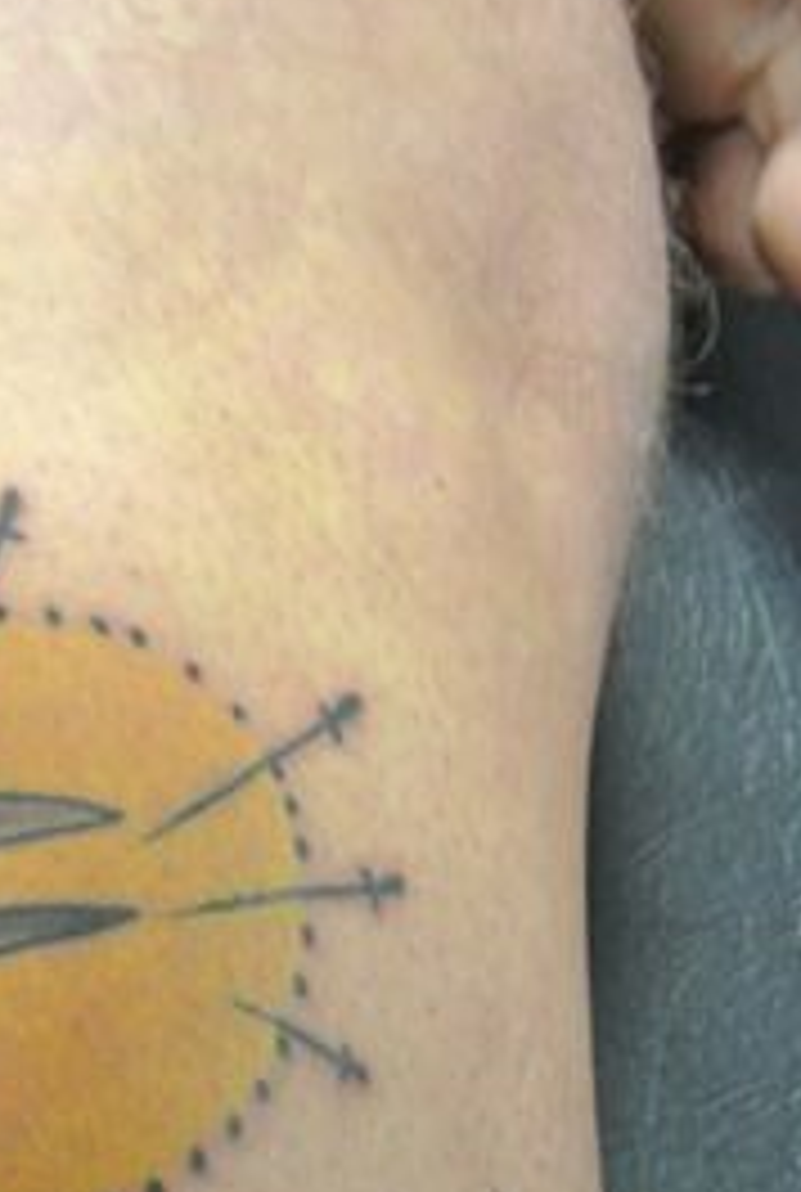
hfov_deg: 14.0
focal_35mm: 98
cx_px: 360
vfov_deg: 18.1
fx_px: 3254
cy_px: 1871
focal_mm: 11
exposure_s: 1/10
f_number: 3.5
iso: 800
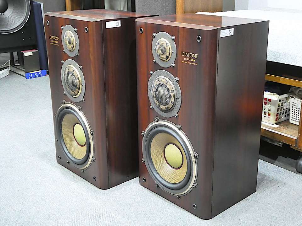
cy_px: 113
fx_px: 384
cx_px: 151
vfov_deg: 32.9
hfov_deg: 42.9
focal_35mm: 44
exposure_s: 1/13
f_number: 5.1
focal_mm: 7.8
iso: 1600
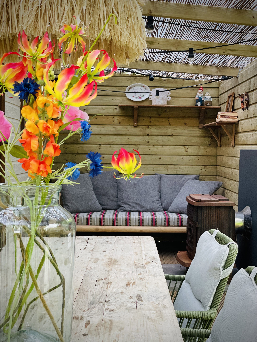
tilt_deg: -1.5
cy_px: 171
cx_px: 128
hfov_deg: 28.0
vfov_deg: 36.8
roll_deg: -0.6
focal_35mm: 52
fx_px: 515
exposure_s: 1/122
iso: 100
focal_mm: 6
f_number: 2
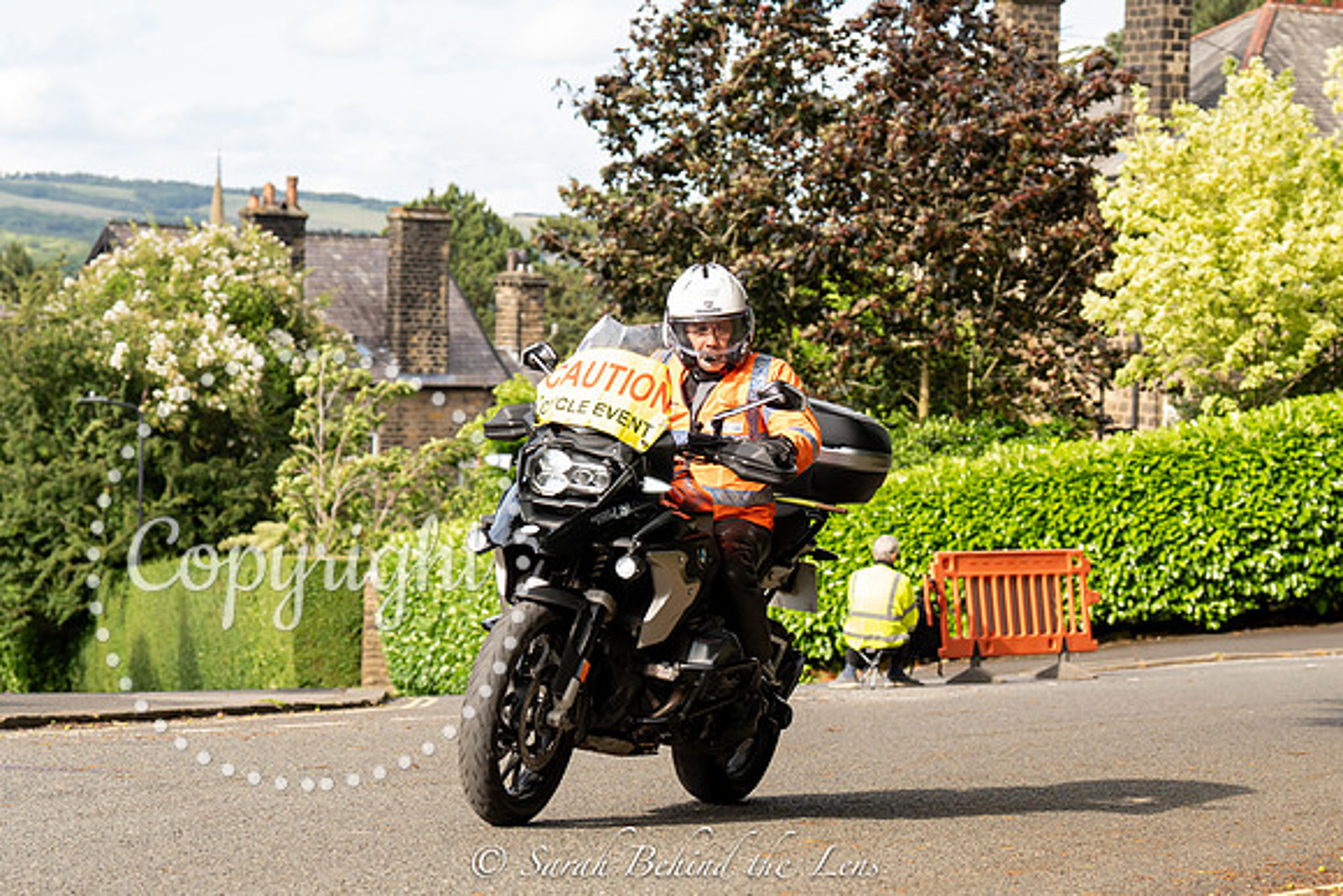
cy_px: 523
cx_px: 821
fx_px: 3596
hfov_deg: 21.1
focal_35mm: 96
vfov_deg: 14.2
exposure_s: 1/640
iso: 400
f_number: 4.5
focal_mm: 70
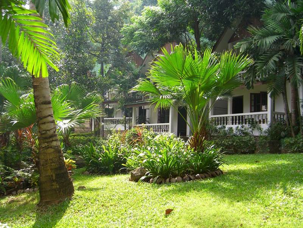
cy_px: 114
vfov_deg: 37.7
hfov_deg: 49.0
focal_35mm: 38
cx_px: 152
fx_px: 333
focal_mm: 7.9
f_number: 2.8
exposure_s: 1/160
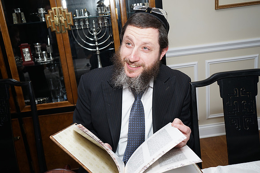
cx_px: 130
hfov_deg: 57.2
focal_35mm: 33
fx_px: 238
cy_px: 86
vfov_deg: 40.0
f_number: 5.6
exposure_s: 1/80
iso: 320
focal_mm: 33
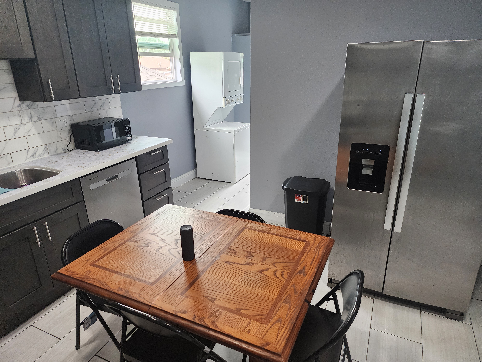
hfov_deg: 73.9
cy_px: 181
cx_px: 241
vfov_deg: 58.9
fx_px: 320
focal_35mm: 23
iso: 250
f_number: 1.8
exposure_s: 1/120
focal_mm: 6.4
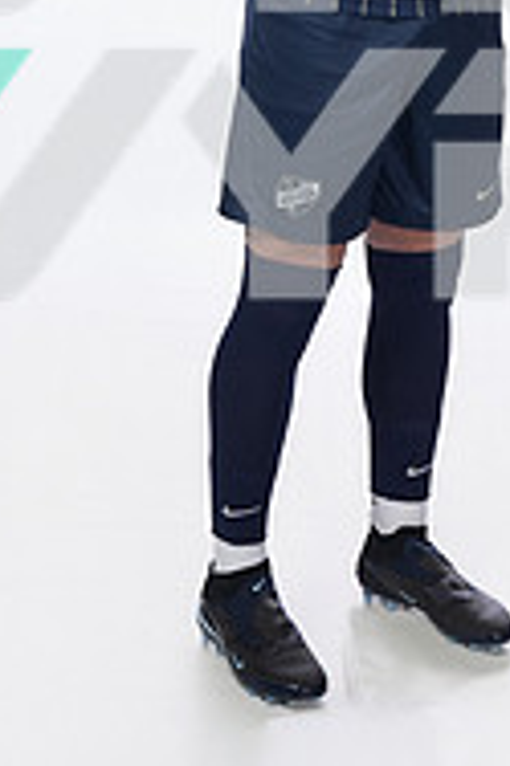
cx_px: 396
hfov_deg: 12.6
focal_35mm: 108
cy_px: -110
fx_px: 2299
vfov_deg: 18.1
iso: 800
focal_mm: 45
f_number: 8
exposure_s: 1/250
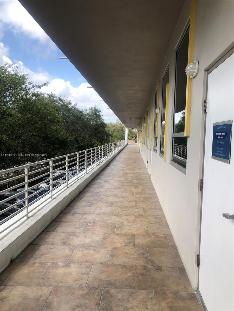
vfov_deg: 63.4
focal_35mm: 28
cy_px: 156
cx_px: 117
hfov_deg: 49.7
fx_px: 252
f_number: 1.8
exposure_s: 1/917
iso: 20
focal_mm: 3.99
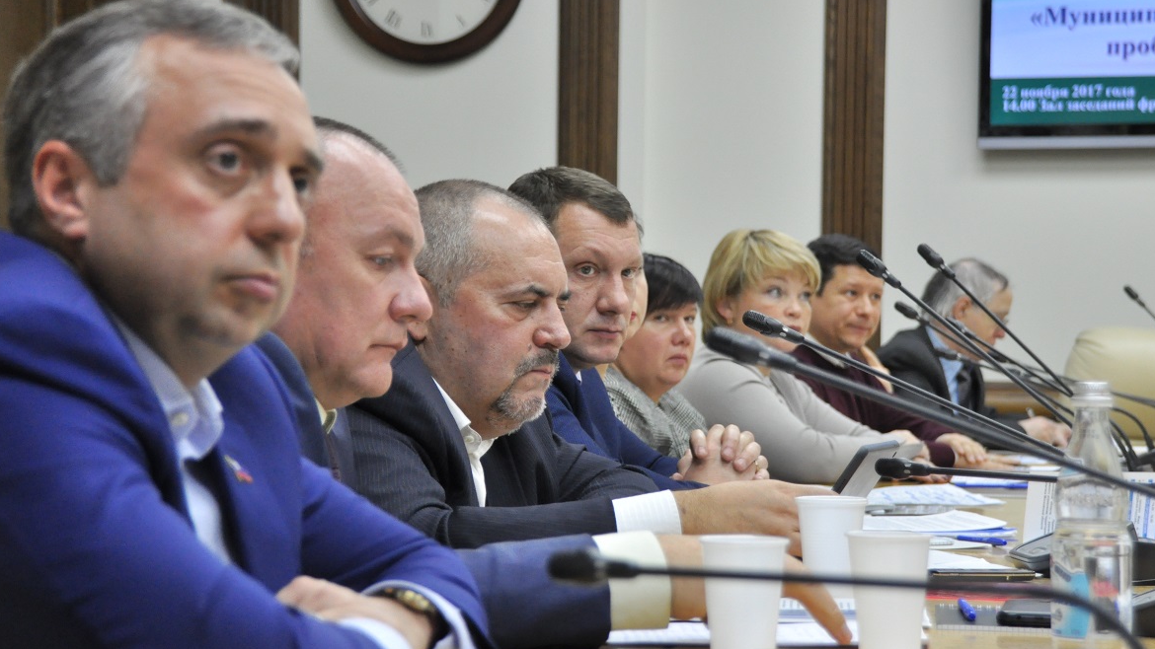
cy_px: 308
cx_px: 616
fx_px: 3277
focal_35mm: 107
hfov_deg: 20.0
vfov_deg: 11.3
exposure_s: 1/160
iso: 1000
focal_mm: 62
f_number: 4.8
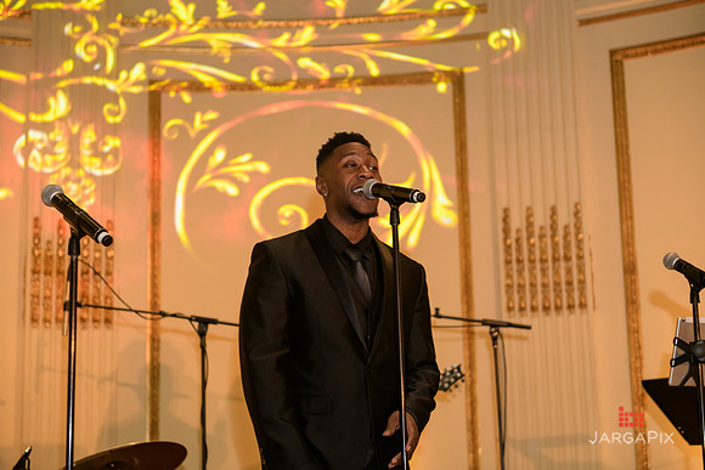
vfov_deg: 20.6
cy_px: 235
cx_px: 352
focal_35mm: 66
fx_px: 1293
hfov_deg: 30.5
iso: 1600
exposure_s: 1/125
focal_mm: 66
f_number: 3.2
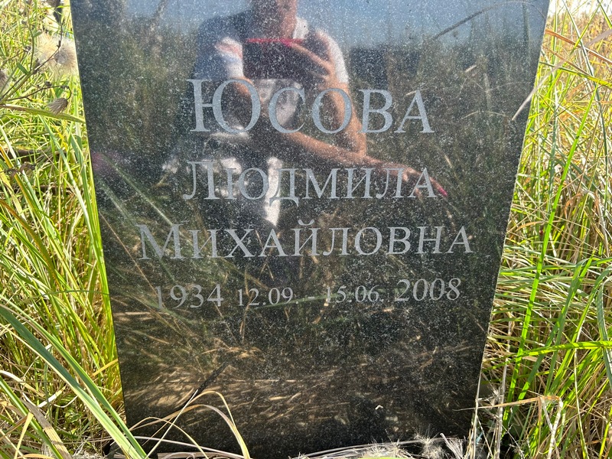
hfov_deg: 67.3
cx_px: 306
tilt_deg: -23.5
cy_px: 230
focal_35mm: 26
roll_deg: -3.2
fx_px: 460
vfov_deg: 53.1
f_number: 1.5
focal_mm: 5.7
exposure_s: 1/333
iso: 50
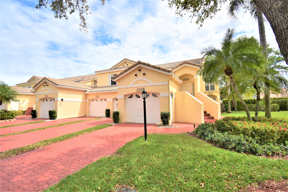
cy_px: 96
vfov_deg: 77.3
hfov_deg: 100.4
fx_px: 120
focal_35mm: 15
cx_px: 144
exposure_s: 1/2000
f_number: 4.5
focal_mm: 10
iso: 200
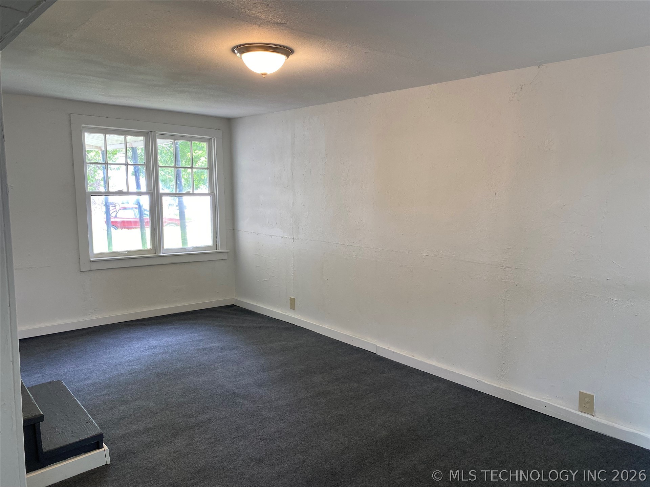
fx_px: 488
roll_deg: -1.2
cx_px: 325
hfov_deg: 67.3
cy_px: 244
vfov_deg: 53.1
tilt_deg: -7.9
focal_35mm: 26
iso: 64
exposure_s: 1/60
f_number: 1.8
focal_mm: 4.25
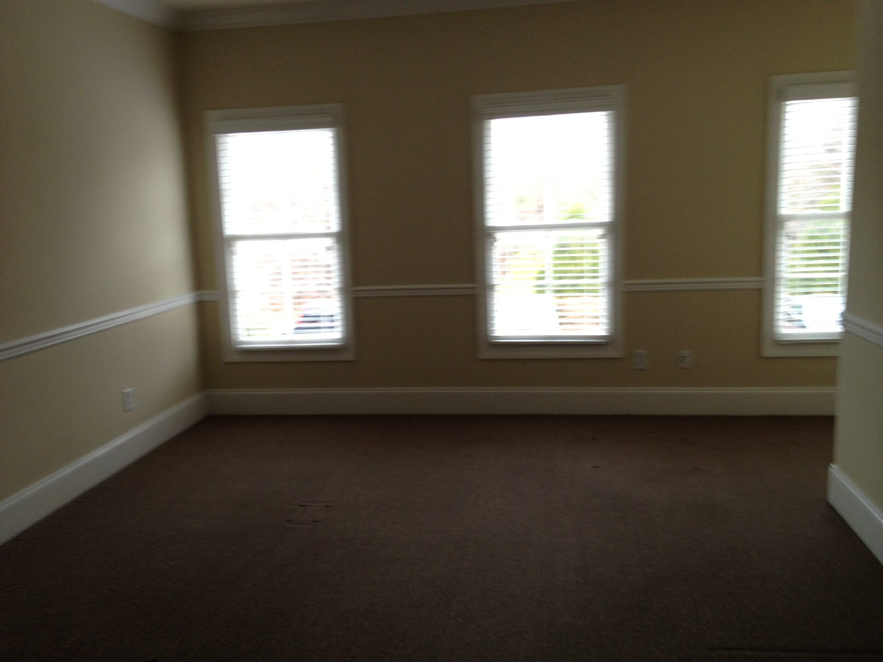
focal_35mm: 35
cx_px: 442
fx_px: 893
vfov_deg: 40.7
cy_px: 331
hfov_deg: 52.6
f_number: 2.4
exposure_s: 1/20
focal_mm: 4.28
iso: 64
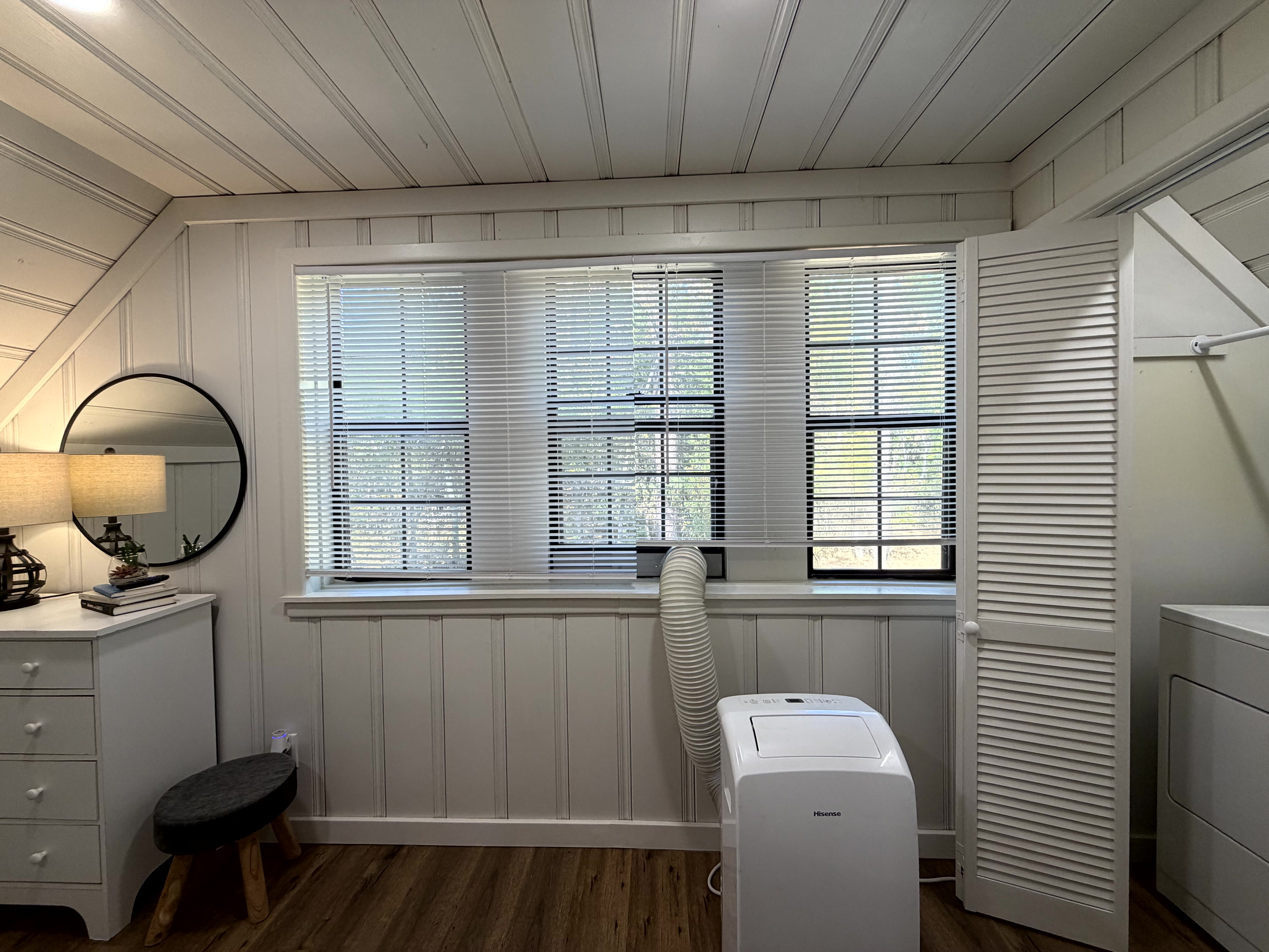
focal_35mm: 14
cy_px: 476
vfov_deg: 85.7
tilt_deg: +0.1
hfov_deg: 102.1
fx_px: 513
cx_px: 634
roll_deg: +0.7
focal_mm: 2.22
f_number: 2.2
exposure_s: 1/120
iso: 125
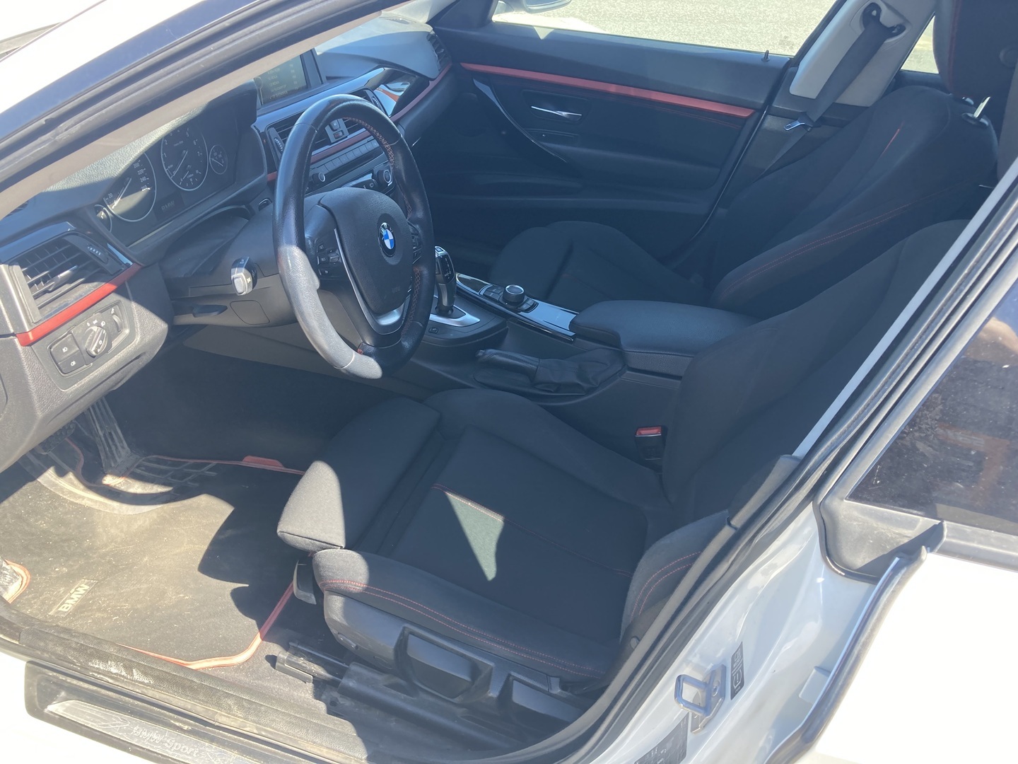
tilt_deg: -34.3
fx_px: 823
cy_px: 382
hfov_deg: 63.4
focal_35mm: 28
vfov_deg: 49.7
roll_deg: -7.1
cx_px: 509
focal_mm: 3.99
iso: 25
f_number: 1.8
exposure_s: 1/120
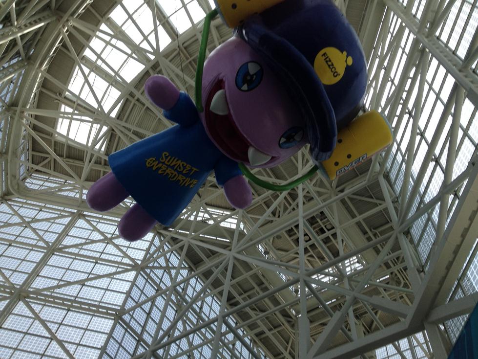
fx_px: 483
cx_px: 239
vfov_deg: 40.7
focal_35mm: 35
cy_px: 180
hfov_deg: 52.6
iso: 50
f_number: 2.4
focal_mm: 4.28
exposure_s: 1/300
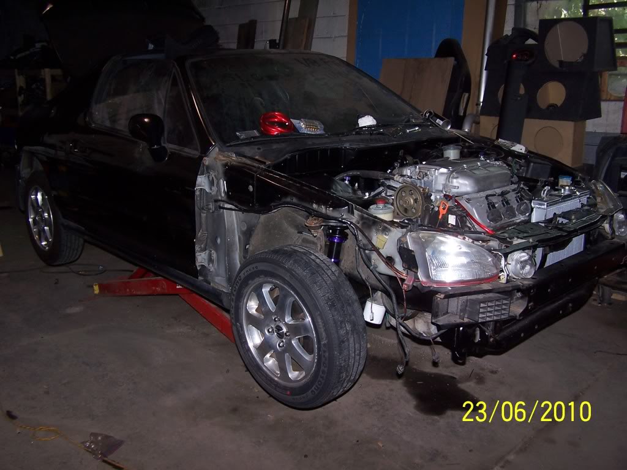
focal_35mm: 38
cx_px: 314
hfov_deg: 49.0
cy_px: 235
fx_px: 688
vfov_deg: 37.7
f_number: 2.8
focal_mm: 6.3
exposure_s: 1/60
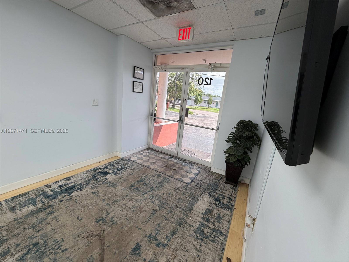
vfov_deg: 85.7
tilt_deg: -14.9
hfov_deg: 102.1
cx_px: 174
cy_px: 131
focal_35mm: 14
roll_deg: -4.9
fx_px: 141
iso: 160
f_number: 2.2
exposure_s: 1/120
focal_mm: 2.22
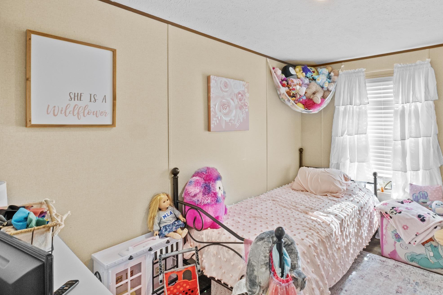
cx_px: 277
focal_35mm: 19
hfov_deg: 85.2
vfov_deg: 64.2
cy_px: 125
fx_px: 234
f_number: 9
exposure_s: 1/3
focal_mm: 10
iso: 800
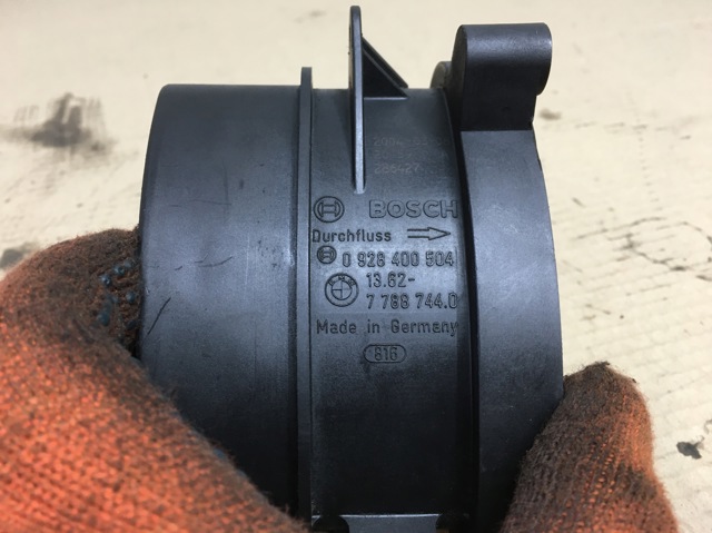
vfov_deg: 48.2
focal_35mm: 29
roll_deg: +4.0
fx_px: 596
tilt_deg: -37.6
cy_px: 266
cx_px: 356
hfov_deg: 61.7
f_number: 2.2
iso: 100
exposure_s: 1/33
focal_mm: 4.15
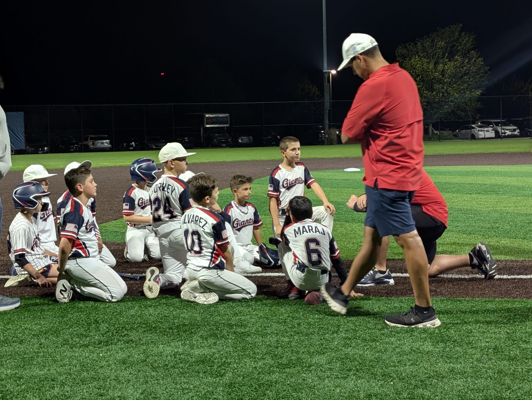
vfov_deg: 25.3
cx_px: 251
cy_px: 167
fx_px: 893
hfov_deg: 33.2
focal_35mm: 58
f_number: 1.68
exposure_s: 1/48.3
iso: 143
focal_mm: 6.9
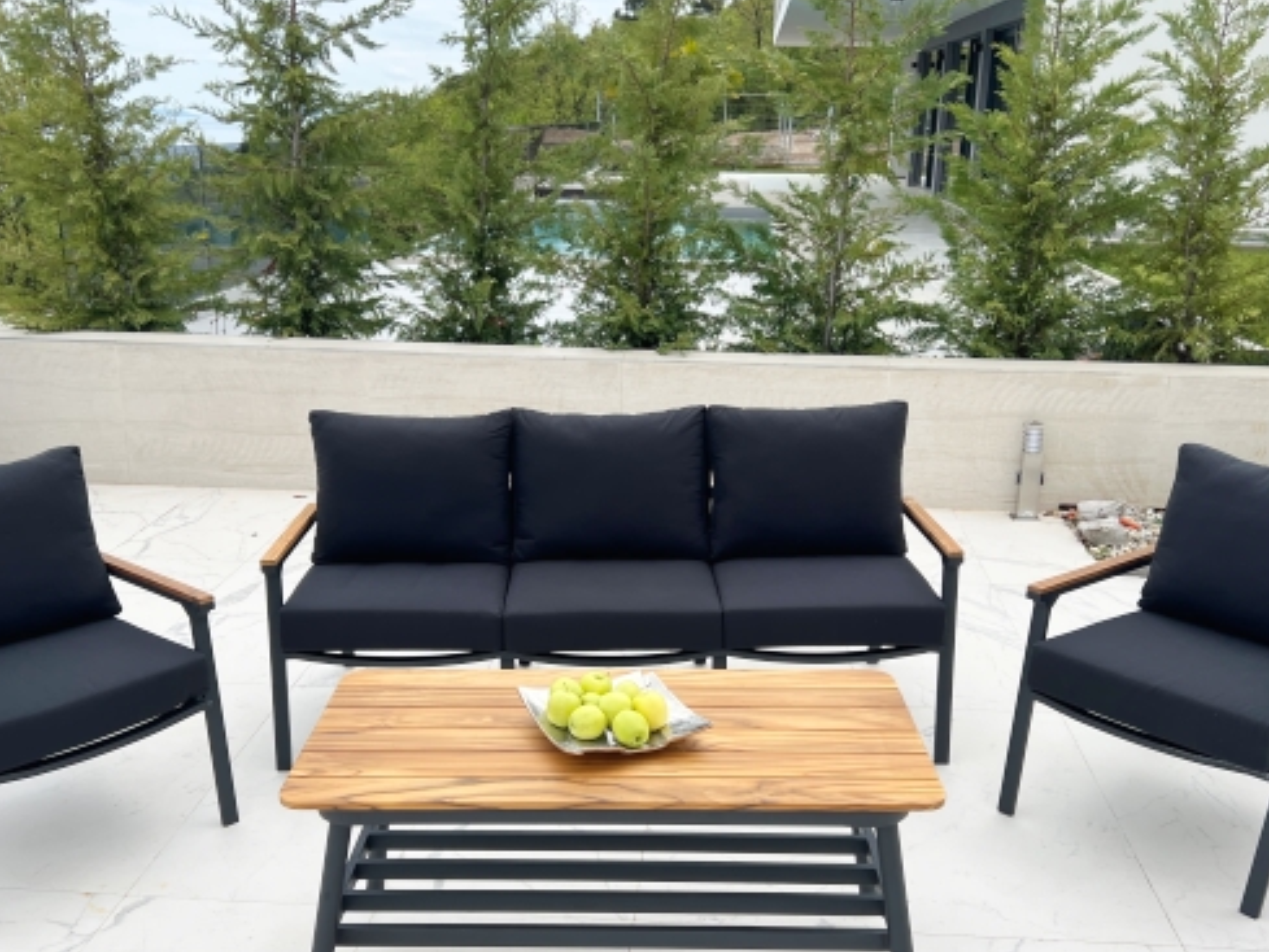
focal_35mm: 36
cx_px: 614
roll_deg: -0.3
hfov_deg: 51.3
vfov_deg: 39.6
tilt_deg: -19.2
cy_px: 555
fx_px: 1320
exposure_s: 1/3356
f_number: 1.5
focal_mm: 5.7
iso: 50
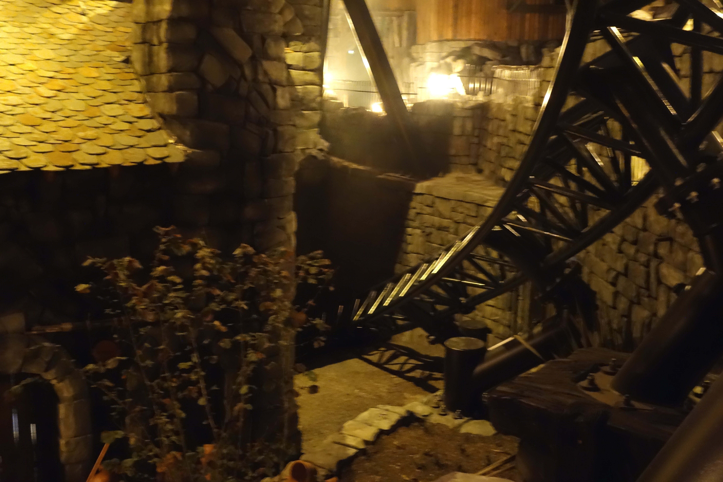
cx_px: 362
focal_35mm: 41
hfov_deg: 47.4
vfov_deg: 32.6
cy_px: 241
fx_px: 823
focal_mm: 15.28
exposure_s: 1/4
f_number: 2.8
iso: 6400
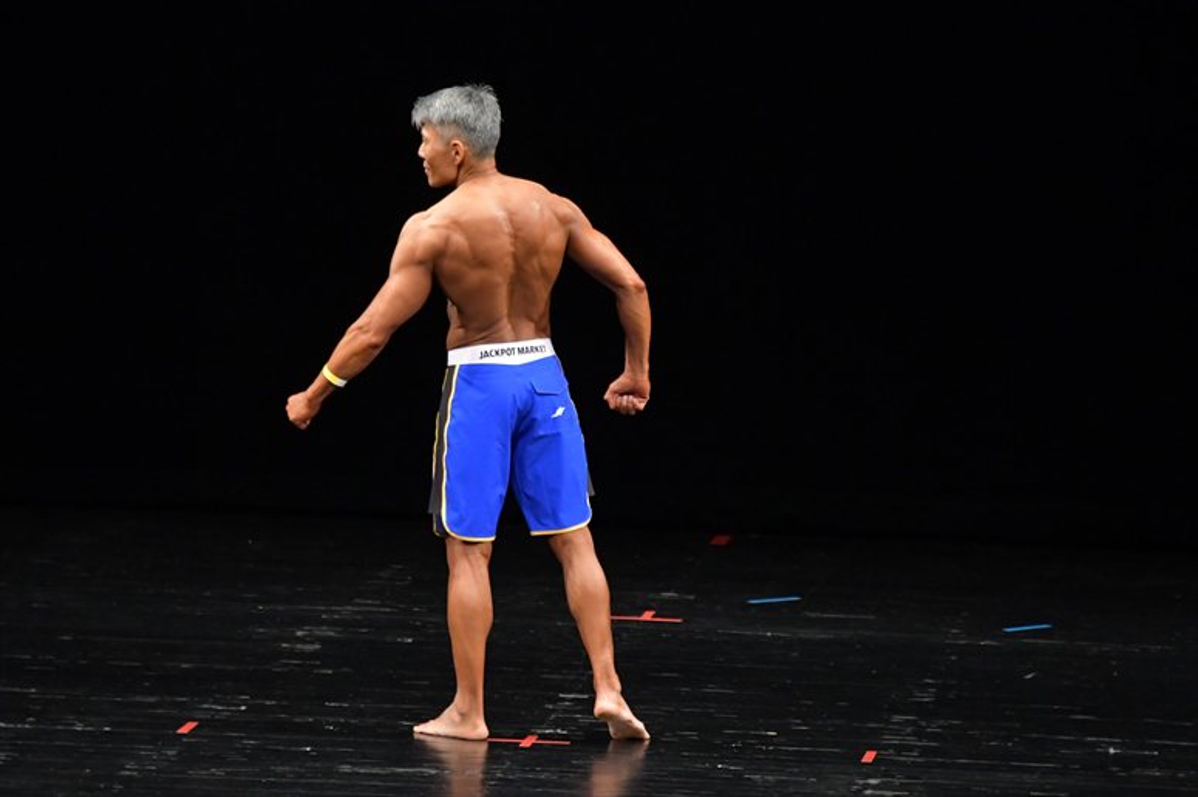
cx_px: 599
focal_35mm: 270
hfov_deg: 7.6
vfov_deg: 5.1
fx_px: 8981
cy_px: 398
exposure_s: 1/400
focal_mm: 180
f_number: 5.6
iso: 3200
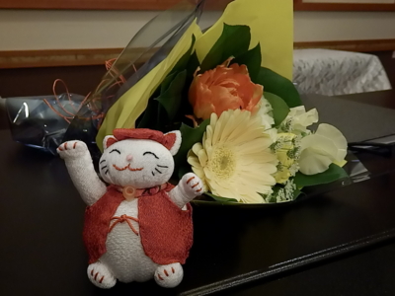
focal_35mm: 33
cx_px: 198
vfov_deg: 42.9
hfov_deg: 55.4
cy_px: 148
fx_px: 377
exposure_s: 1/60
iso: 640
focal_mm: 6
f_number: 3.4
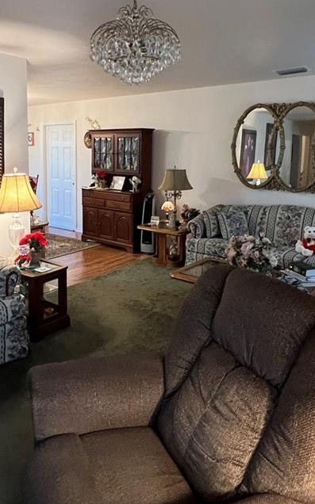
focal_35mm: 26
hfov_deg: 47.3
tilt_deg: -6.5
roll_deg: +0.2
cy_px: 192
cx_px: 129
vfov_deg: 69.4
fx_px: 357
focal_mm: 1.57
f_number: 1.8
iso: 500
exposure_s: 1/60
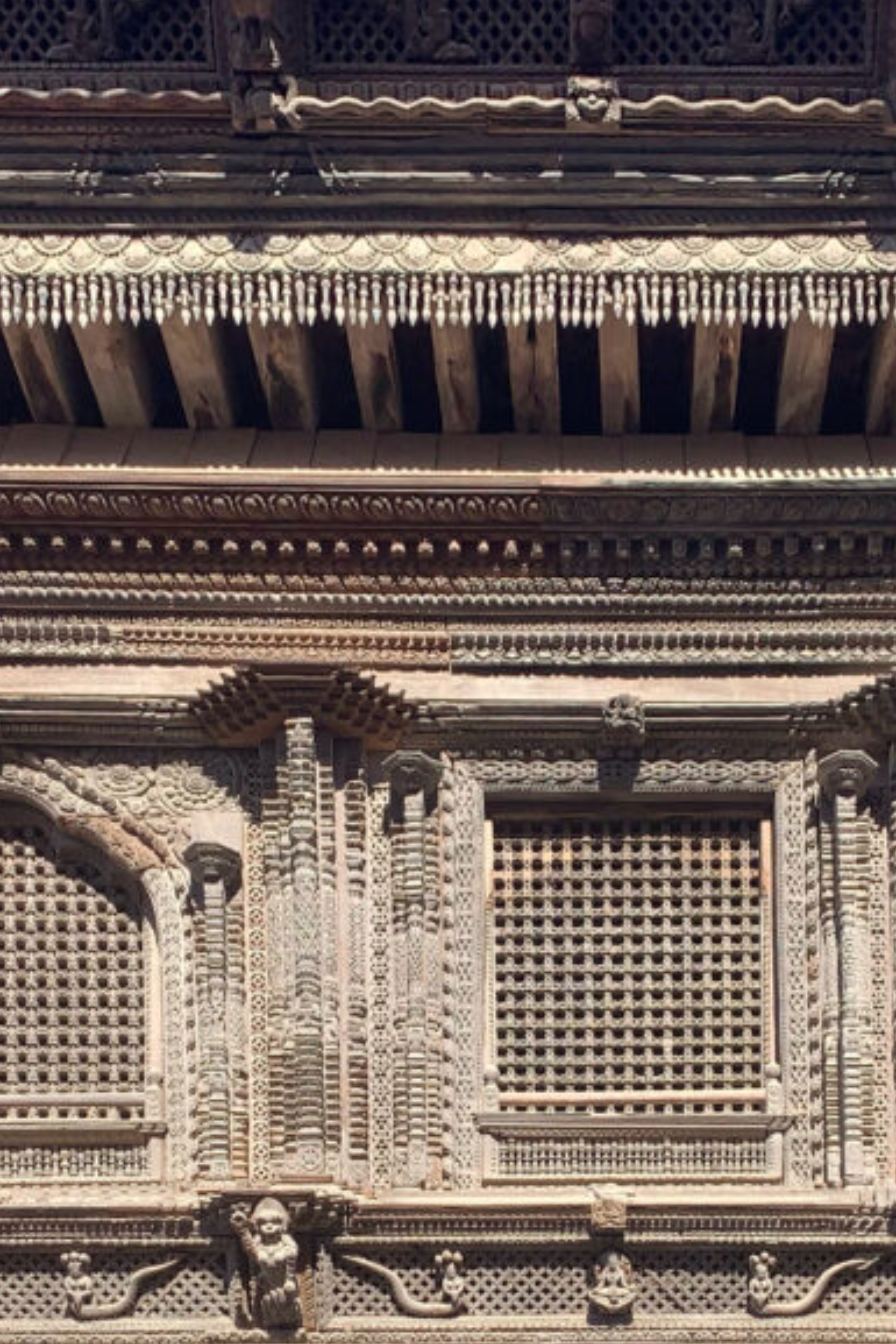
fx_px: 1791
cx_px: 600
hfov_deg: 27.9
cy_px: 664
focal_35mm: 48
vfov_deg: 41.1
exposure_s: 1/669
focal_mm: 4.25
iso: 25
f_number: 1.8
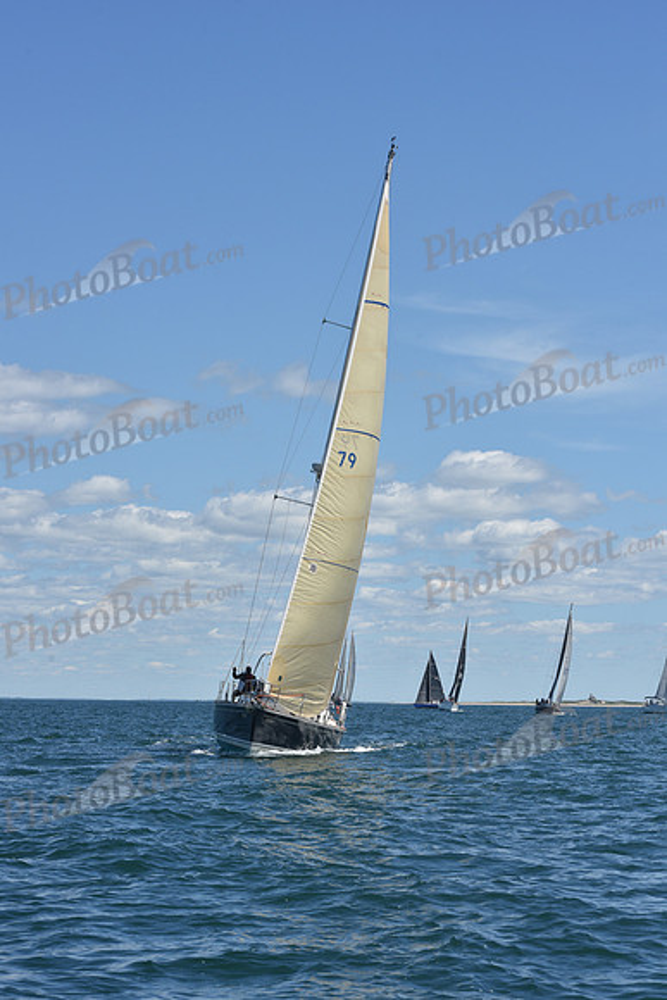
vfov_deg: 22.1
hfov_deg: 14.9
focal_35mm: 92
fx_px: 2555
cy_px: 500
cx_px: 334
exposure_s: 1/800
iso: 250
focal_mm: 92
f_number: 11
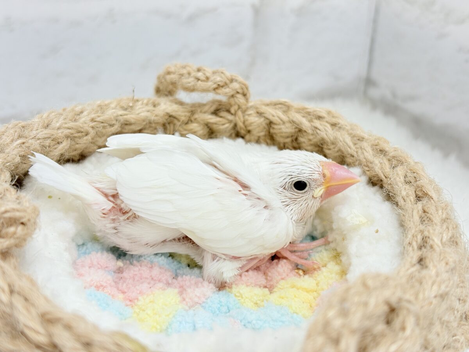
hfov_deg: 36.8
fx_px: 705
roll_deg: -0.5
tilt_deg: -25.0
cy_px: 176
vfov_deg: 28.0
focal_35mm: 52
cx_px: 234
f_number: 1.6
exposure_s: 1/50
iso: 32
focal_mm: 5.96
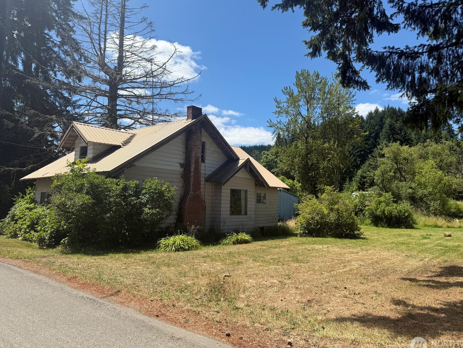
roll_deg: -0.9
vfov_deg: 53.1
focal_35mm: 26
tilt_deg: +7.7
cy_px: 170
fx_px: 348
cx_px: 241
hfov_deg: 67.3
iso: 80
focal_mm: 6.76
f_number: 1.78
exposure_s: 1/3279
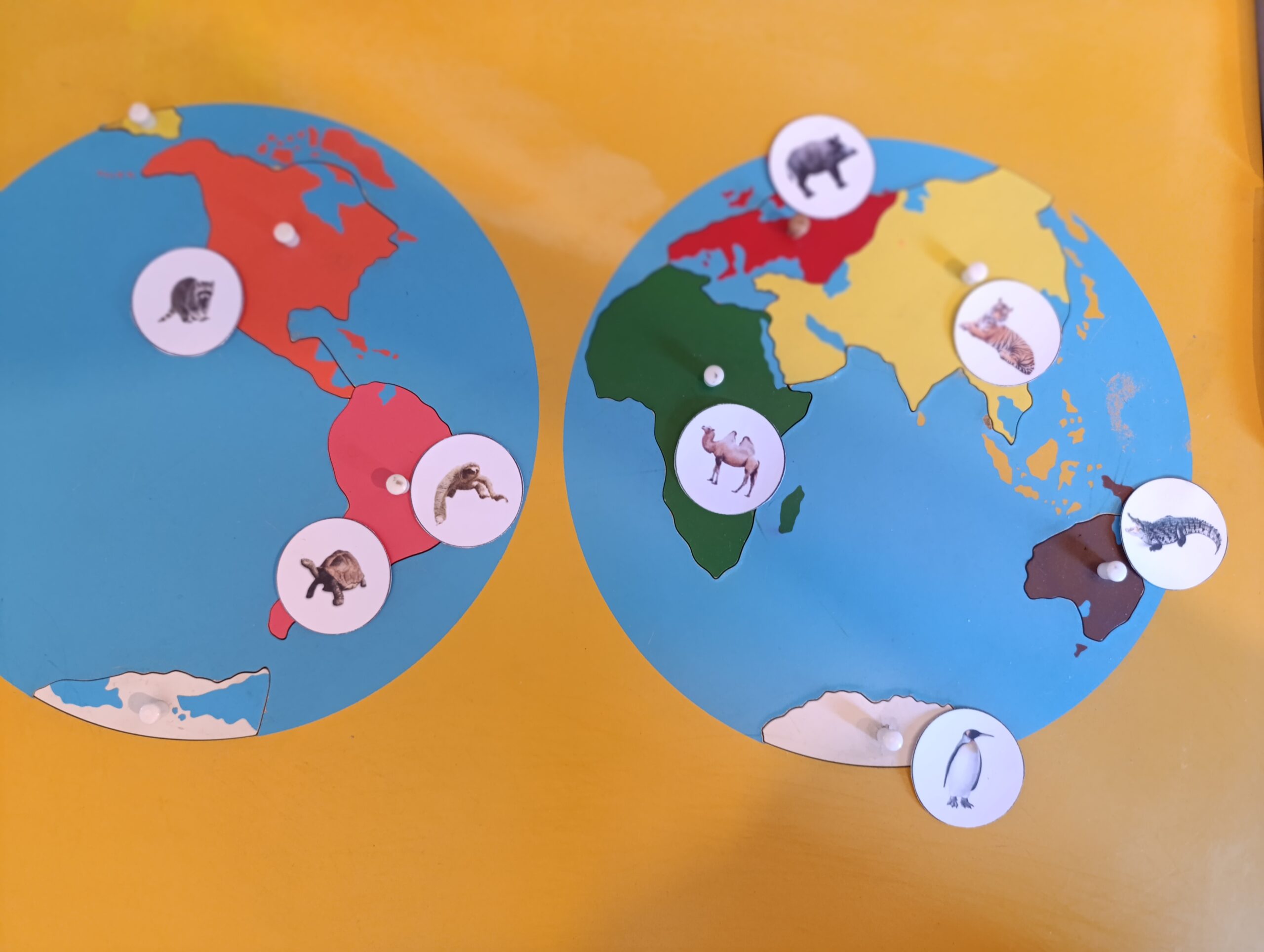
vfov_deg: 59.0
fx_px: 841
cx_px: 632
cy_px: 476
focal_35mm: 23
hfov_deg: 73.8
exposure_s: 1/50
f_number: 1.6
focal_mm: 6.14
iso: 800
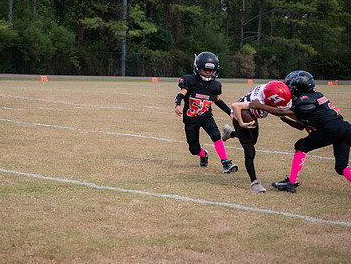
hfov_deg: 17.7
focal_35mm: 111
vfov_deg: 13.4
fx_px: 1127
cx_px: 139
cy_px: 123
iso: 1250
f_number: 4
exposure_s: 1/640
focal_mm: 70
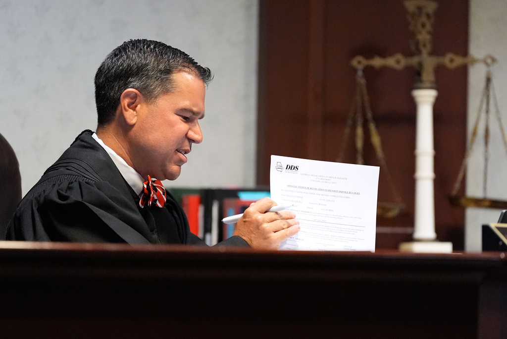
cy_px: 170
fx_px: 4227
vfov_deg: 4.6
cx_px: 254
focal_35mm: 300
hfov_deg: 6.9
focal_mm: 200
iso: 5000
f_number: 2.8
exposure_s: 1/500
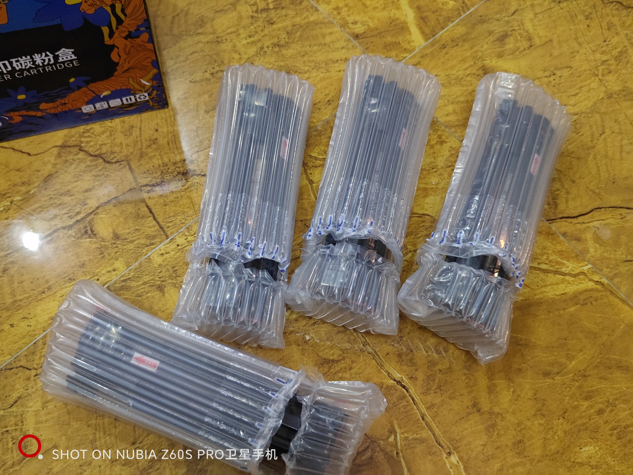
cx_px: 316
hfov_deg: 52.6
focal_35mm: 35
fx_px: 640
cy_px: 238
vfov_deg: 40.7
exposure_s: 1/180
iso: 8000
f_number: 1.59
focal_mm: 8.29
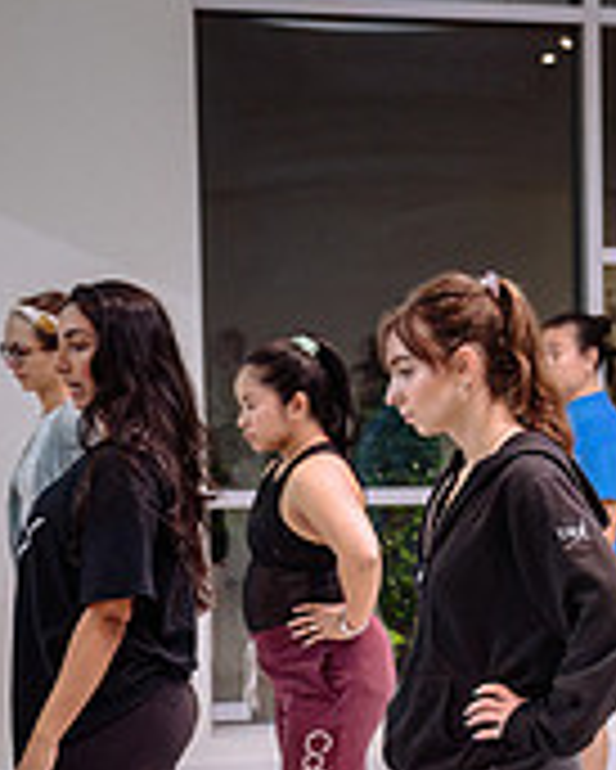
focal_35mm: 125
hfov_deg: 11.9
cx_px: 845
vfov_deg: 15.3
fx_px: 2846
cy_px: 637
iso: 1600
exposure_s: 1/200
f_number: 2.8
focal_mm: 36
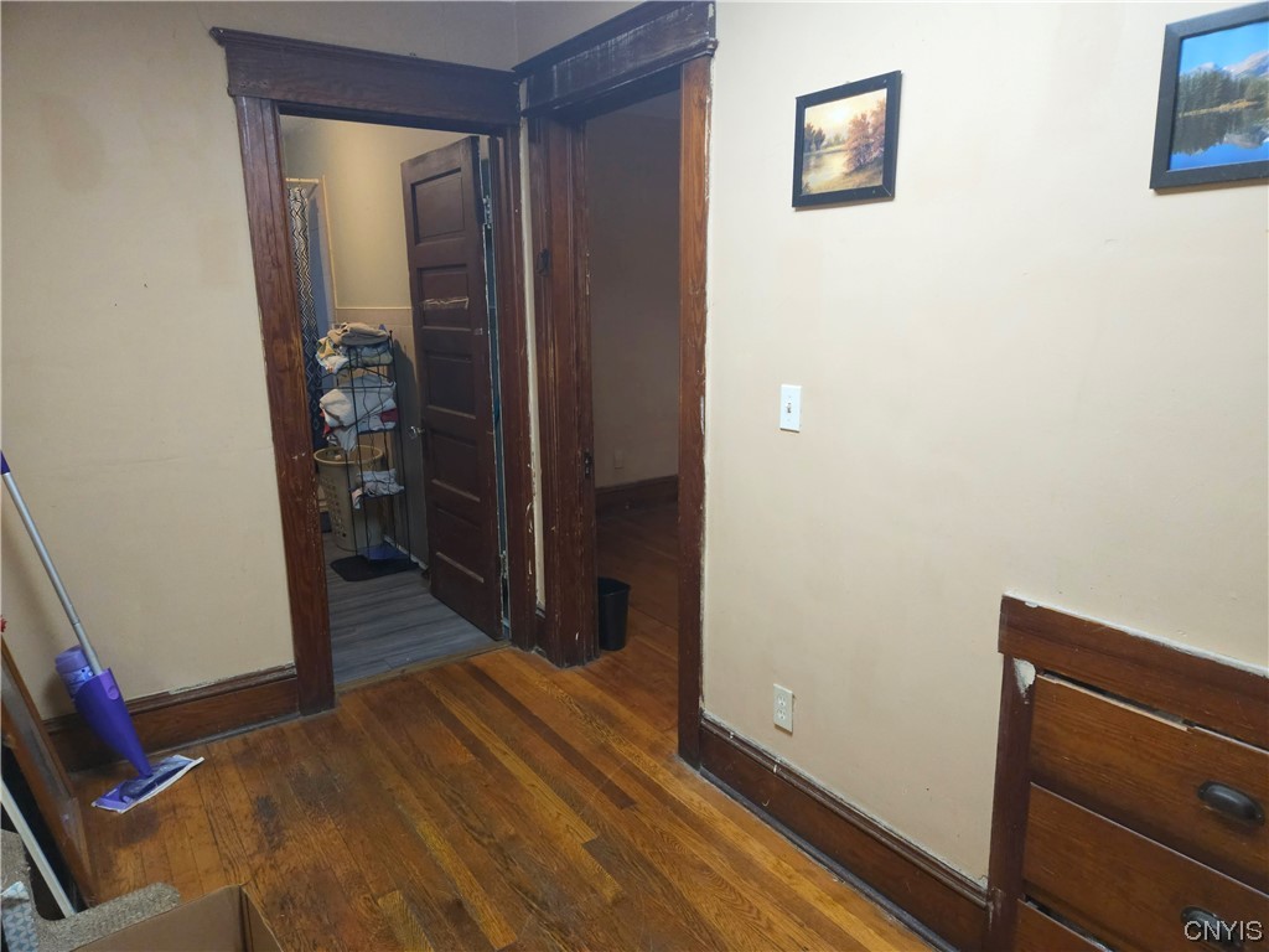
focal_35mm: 23
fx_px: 843
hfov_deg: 73.9
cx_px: 634
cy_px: 476
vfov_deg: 58.9
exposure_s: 1/60
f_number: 1.8
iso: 400
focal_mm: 5.4
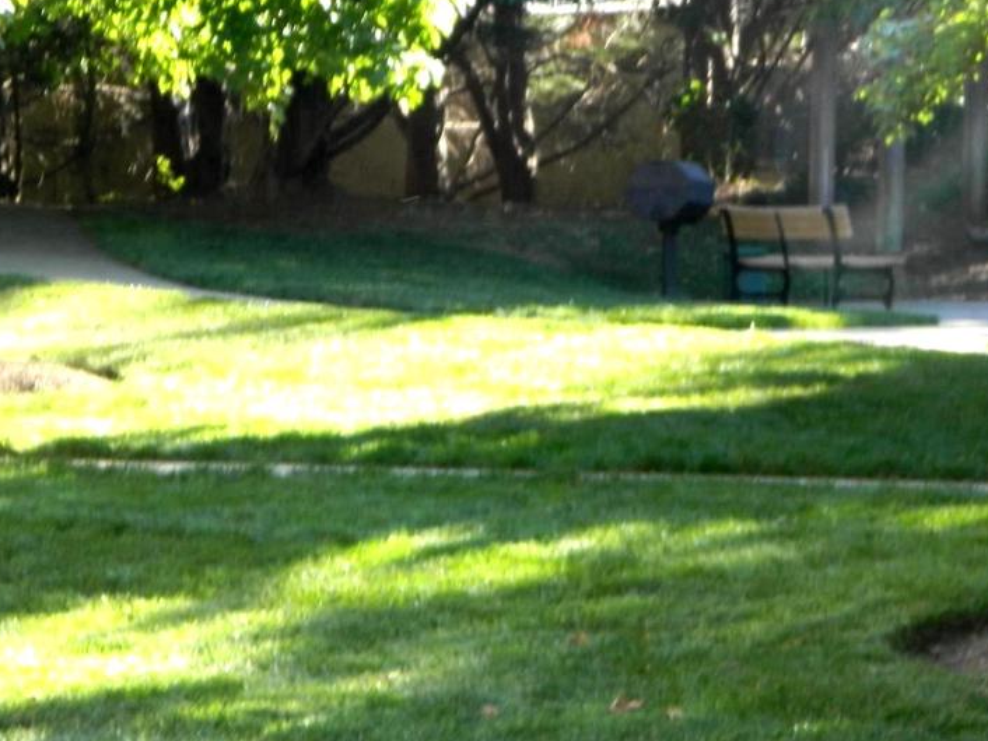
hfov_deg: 9.4
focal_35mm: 210
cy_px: 267
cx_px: 806
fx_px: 5996
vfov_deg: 7.1
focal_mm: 18.6
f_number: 4.5
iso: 80
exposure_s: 1/60
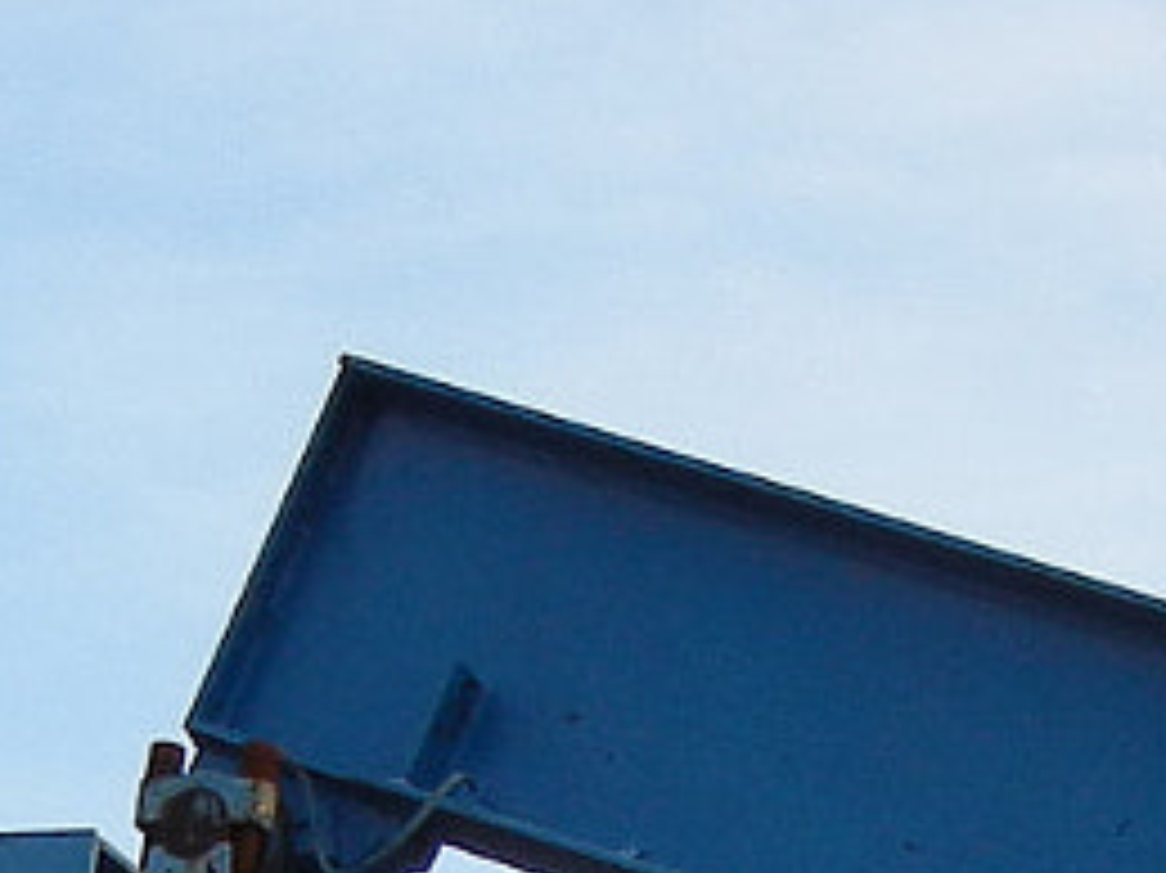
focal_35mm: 241
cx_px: 752
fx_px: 8114
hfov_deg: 8.2
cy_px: 2439
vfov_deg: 5.8
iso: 160
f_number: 3.7
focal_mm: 7.1
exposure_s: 1/158
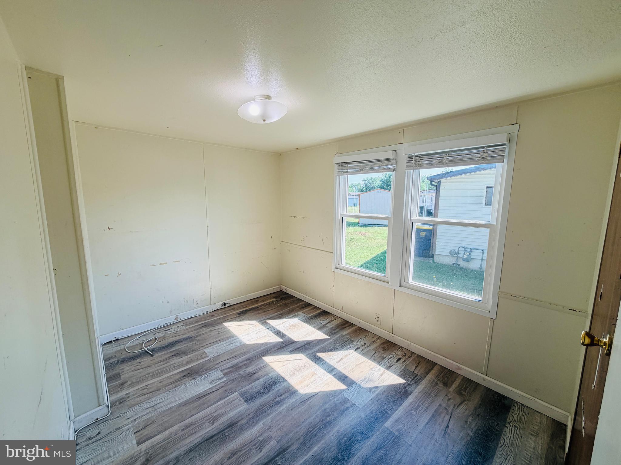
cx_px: 310
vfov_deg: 85.7
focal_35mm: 14
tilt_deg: -7.6
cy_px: 232
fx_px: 251
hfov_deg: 102.1
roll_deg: -0.1
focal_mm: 2.22
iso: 40
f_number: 2.2
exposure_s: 1/182
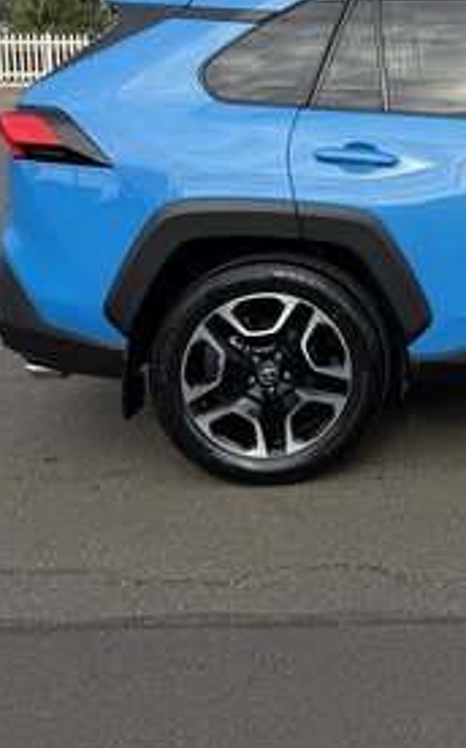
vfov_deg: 33.4
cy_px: 133
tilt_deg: -4.2
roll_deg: +2.6
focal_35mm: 59
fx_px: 1201
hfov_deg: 20.4
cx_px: 577
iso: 80
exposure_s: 1/3279
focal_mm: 6.76
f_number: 1.78
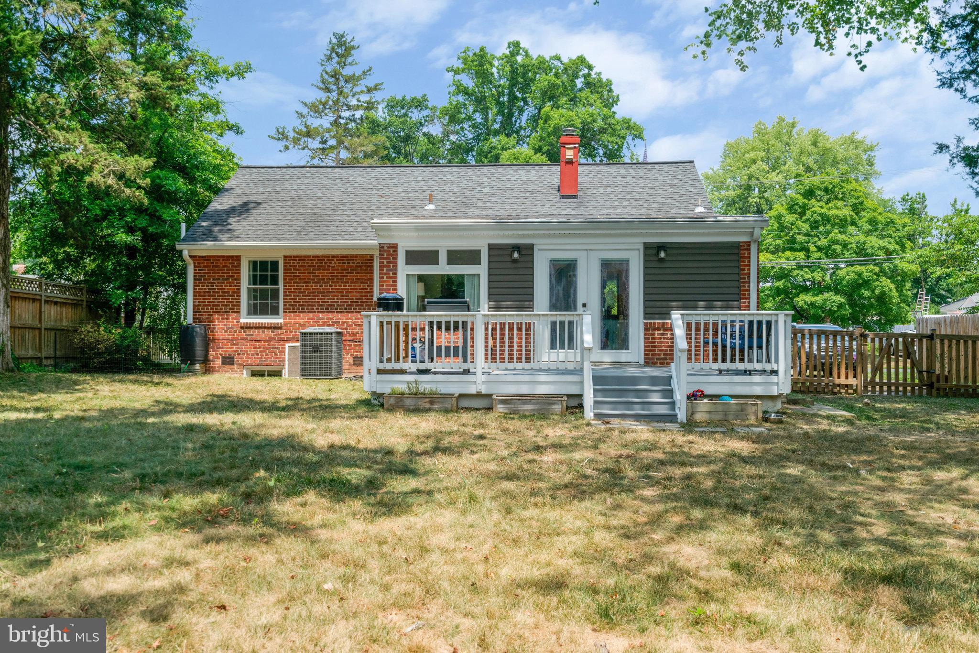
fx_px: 952
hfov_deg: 54.4
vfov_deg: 37.9
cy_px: 326
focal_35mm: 35
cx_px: 490
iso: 1000
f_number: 8
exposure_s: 1/1600
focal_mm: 35
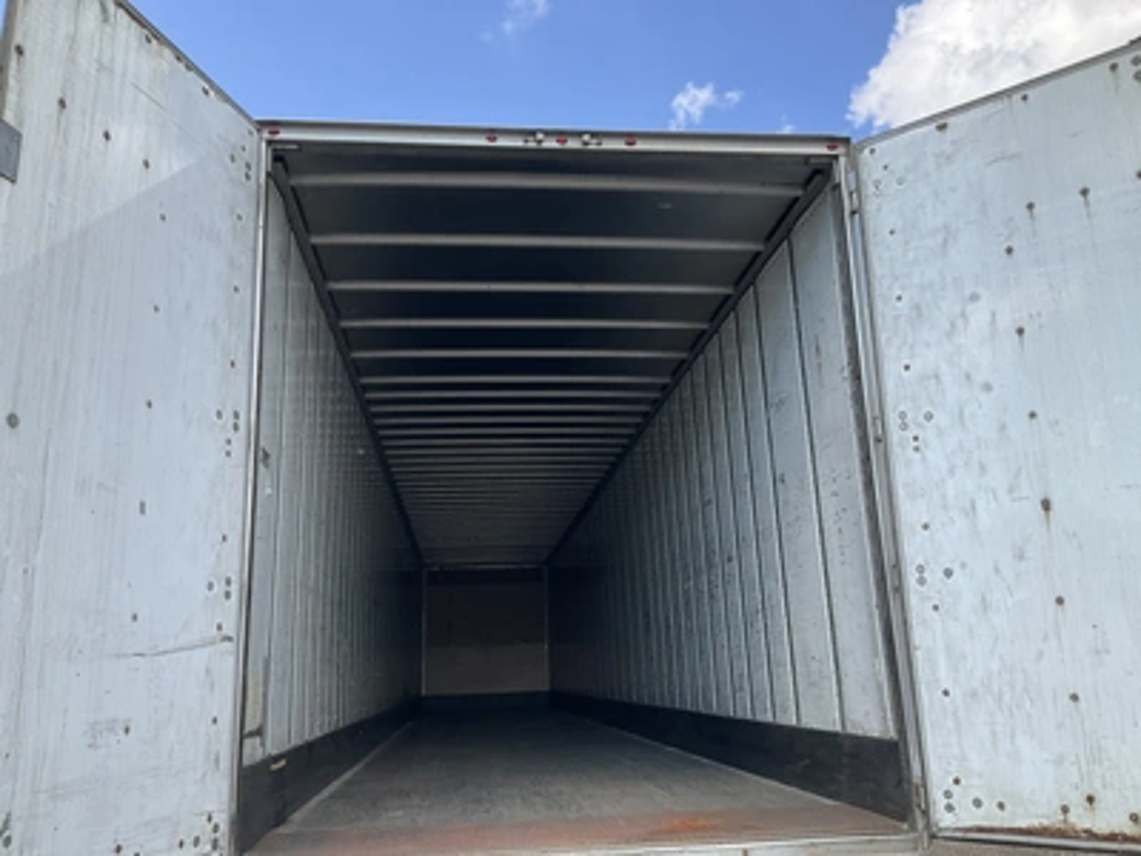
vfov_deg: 48.2
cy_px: 428
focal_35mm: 29
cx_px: 570
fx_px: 956
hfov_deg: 61.7
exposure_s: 1/504
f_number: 1.8
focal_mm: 3
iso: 25
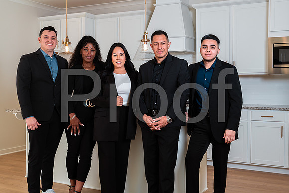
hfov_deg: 45.4
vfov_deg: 31.2
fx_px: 345
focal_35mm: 43
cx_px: 144
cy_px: 96
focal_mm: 43
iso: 200
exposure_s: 1/160
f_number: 5.6
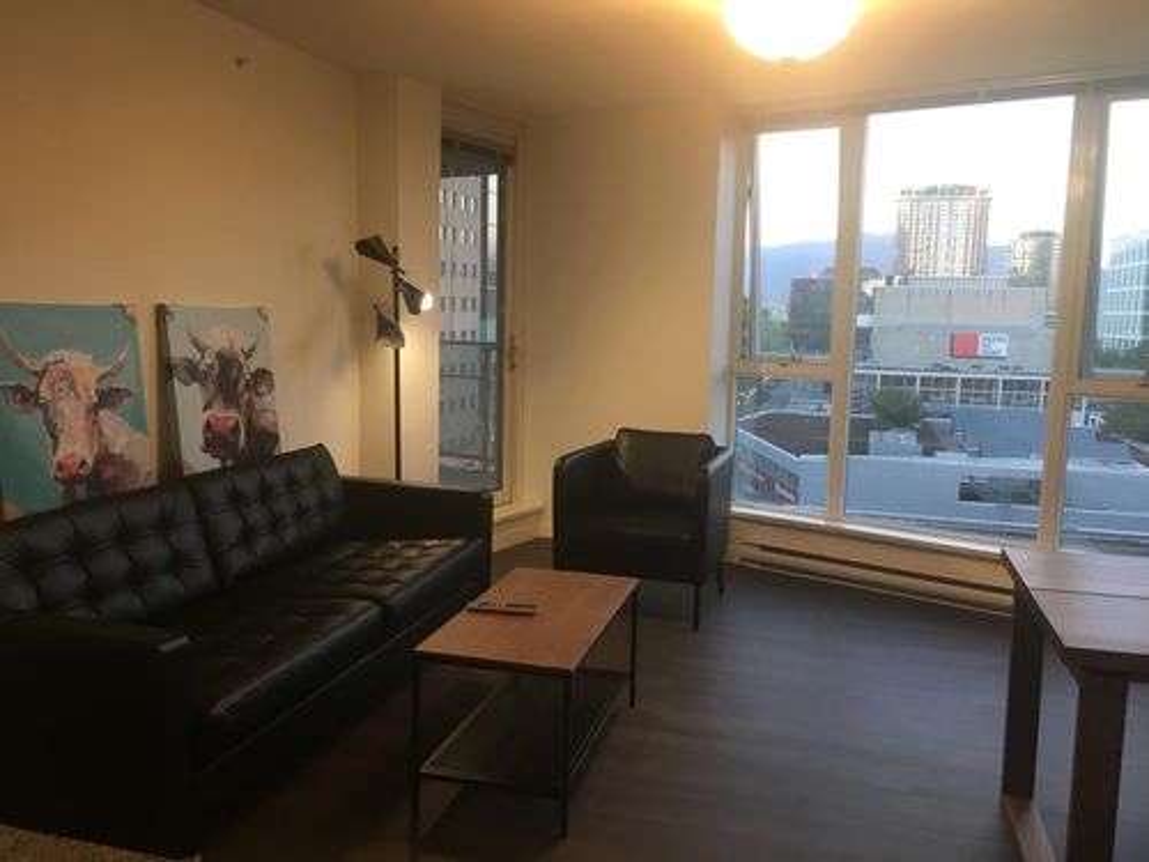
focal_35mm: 29
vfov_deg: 48.2
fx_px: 963
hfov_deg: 61.7
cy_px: 431
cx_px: 574
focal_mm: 4.15
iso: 64
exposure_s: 1/30
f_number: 2.2
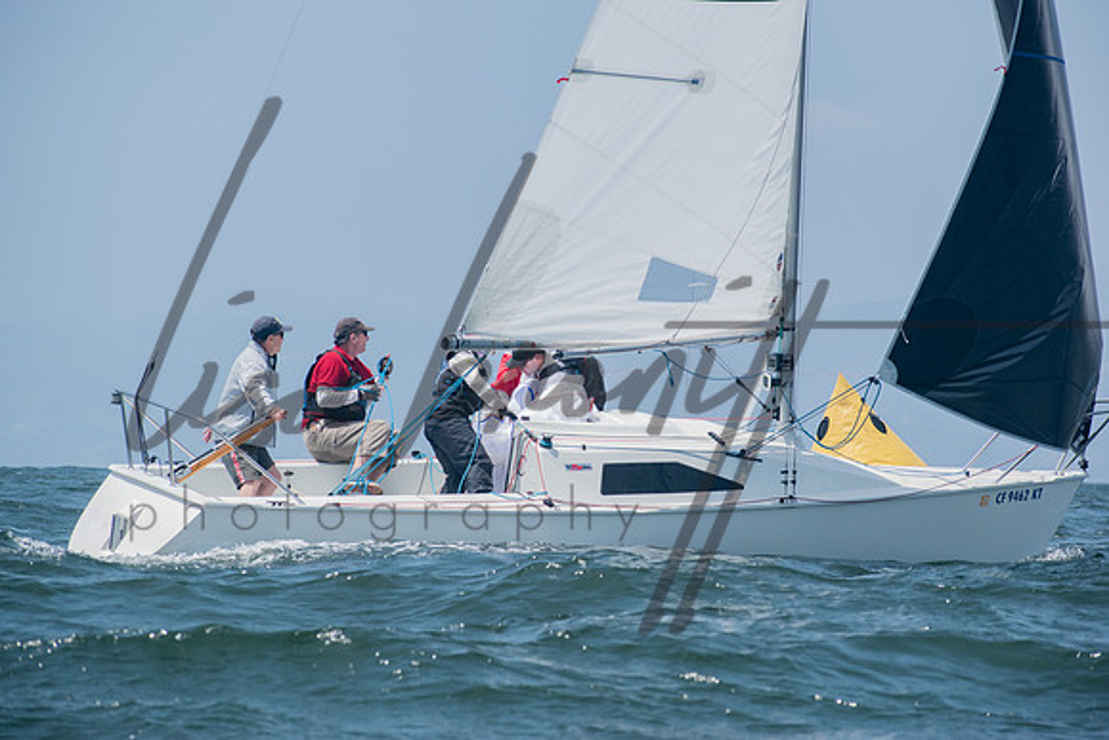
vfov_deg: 6.3
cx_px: 554
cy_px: 370
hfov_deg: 9.5
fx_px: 6701
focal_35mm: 218
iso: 400
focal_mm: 145
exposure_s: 1/1250
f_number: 8
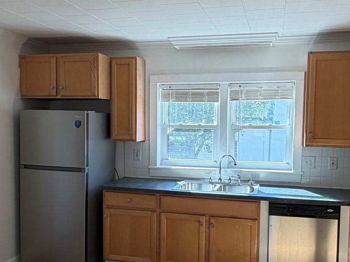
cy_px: 150
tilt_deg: -5.4
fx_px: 394
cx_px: 176
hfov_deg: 47.9
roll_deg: -0.1
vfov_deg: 36.7
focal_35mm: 39
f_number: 2.2
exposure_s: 1/121
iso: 125
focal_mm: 2.22
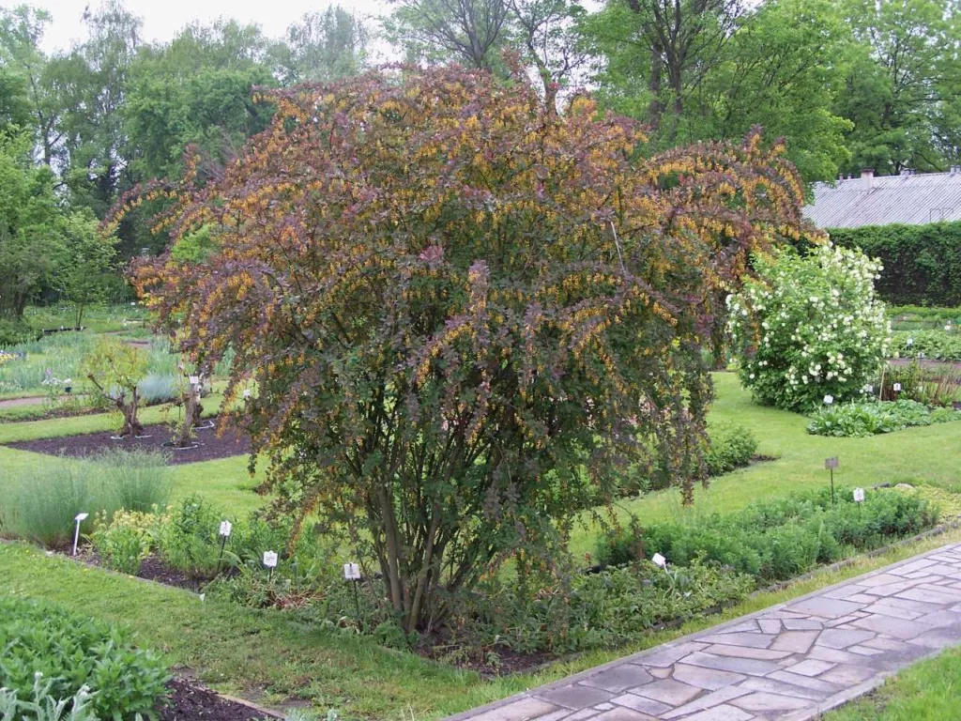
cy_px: 360
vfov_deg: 30.3
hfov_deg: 39.7
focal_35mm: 48
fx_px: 1333
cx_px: 480
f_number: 3
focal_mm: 8
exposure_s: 1/100
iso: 80
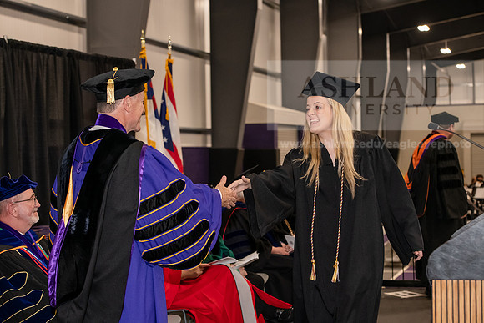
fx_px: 941
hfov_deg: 28.8
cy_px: 162
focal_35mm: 70
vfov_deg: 19.5
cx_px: 242
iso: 2500
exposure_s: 1/200
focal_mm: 70
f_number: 5
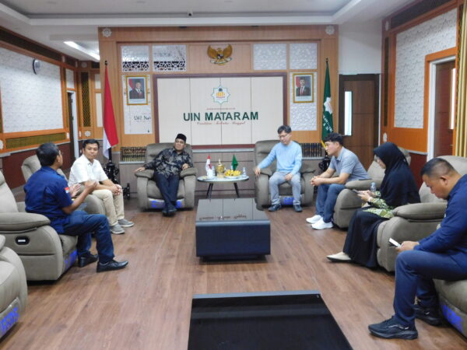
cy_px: 175
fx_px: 486
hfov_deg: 51.4
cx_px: 234
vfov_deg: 39.7
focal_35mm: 36
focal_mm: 6.3
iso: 560
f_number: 3.5
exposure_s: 1/8
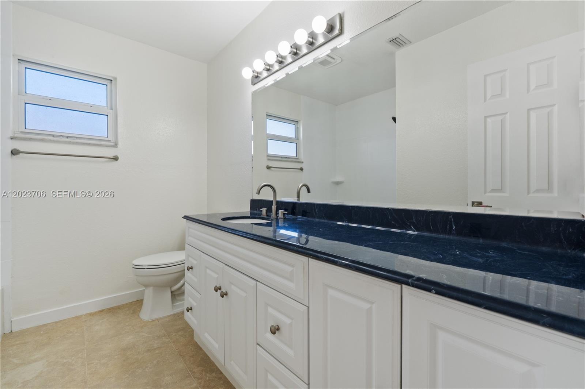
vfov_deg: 77.3
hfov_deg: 100.4
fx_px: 244
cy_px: 194
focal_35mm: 15
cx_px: 292
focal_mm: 10
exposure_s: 1/30
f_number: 6.3
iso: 500
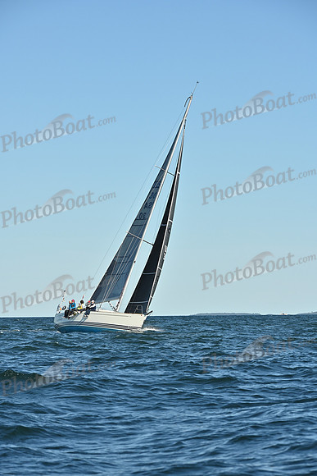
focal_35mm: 150
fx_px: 1980
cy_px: 238
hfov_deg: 9.2
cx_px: 158
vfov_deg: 13.7
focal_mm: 150
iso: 320
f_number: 9
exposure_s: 1/1250
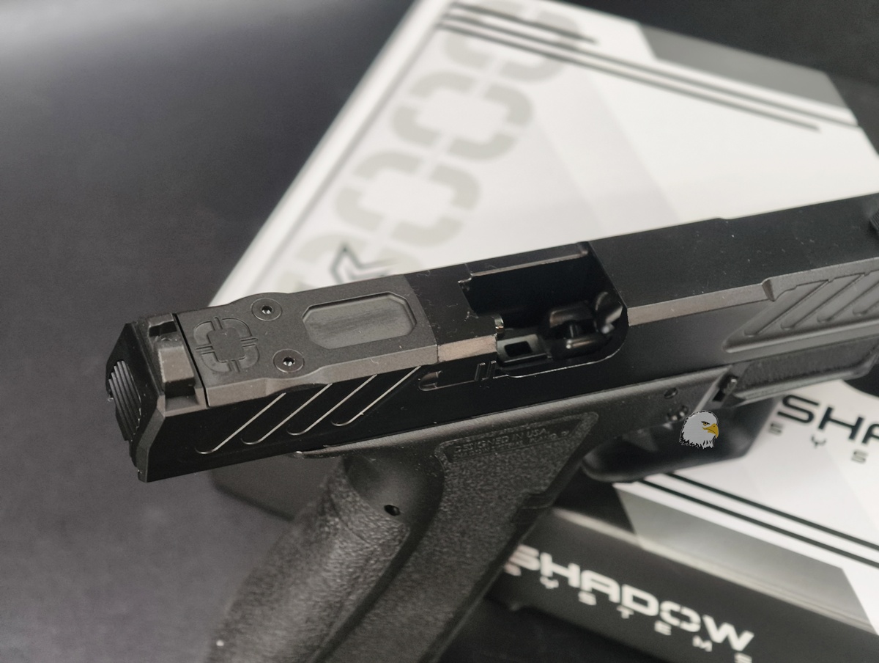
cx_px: 440
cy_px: 332
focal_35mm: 85
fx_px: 2162
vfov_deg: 17.4
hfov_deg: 23.0
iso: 702
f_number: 2.67
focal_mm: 22.48
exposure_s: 1/15
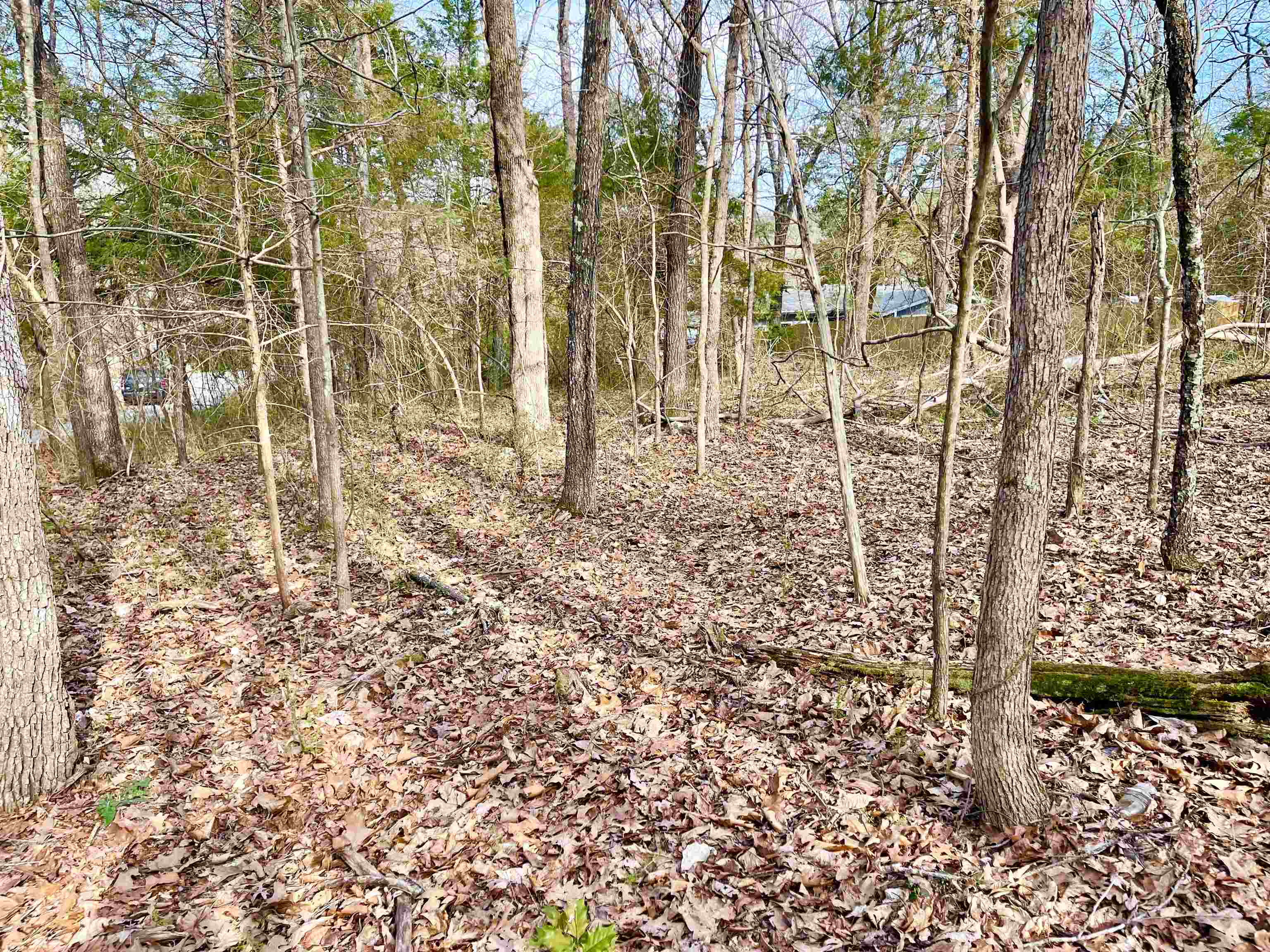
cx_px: 635
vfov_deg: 53.1
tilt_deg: -14.3
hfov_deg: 67.3
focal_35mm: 26
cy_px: 476
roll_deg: -0.3
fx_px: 954
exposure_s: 1/501
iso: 32
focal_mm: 5.1
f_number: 1.6
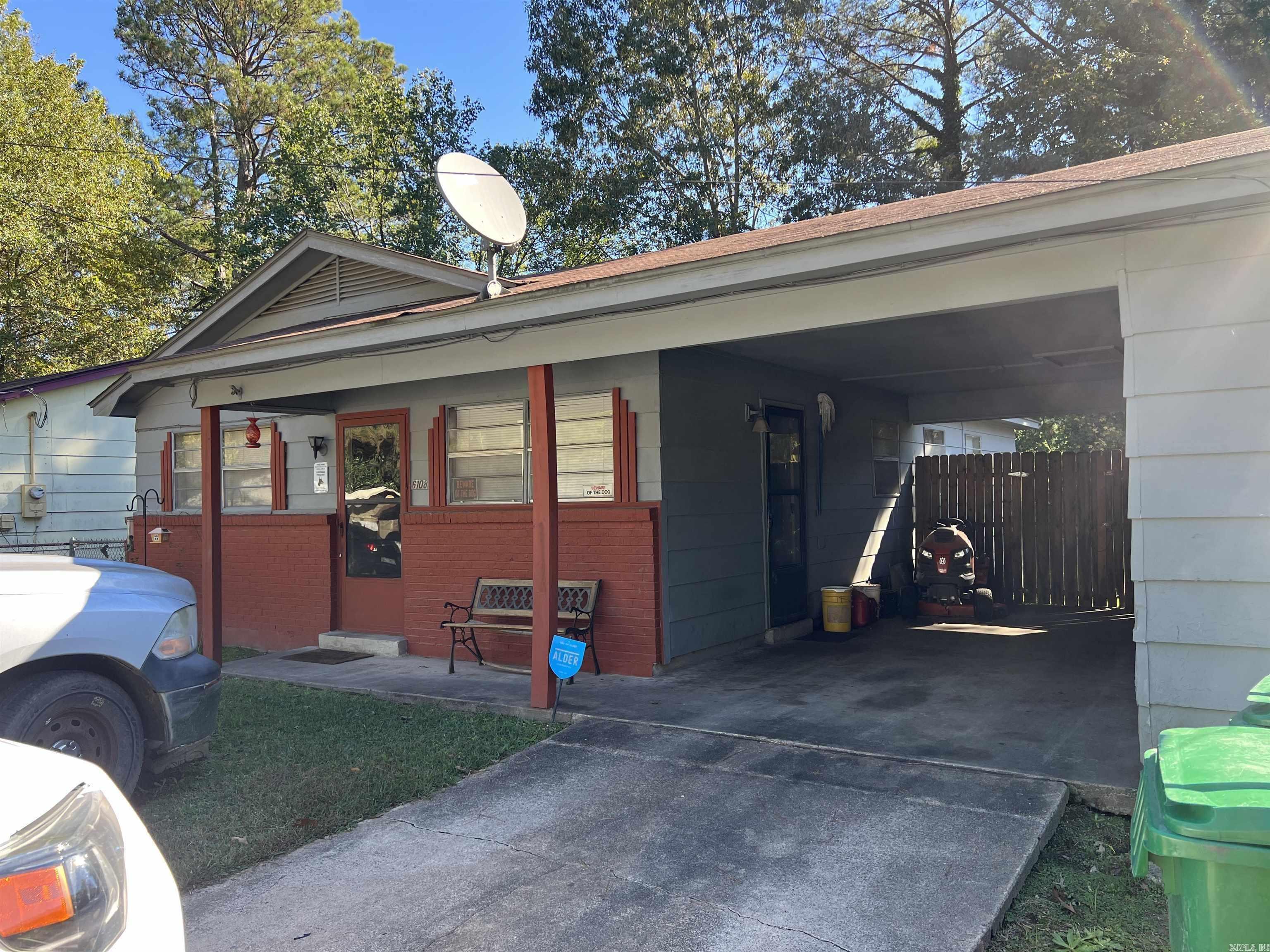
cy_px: 476
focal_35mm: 26
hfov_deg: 67.3
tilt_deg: +0.4
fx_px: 954
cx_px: 635
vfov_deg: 53.1
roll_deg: +1.8
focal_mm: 5.7
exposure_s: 1/439
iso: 50
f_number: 1.5
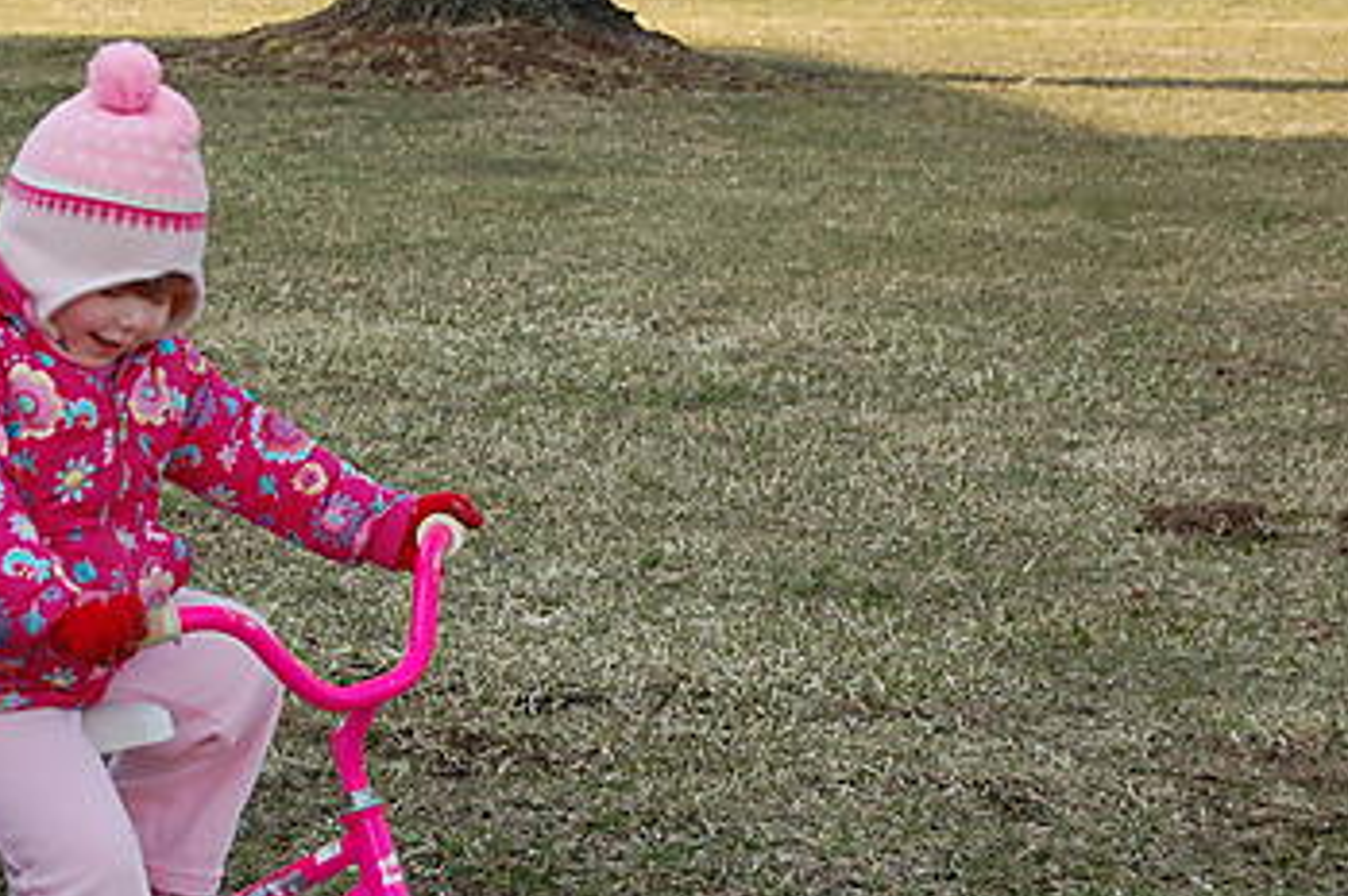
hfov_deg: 15.2
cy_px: 554
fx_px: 5013
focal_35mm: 134
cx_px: 313
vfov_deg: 10.2
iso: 200
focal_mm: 52
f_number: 6.3
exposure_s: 1/160
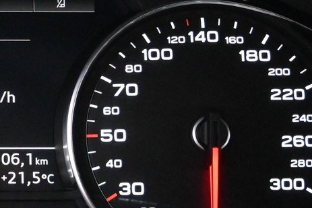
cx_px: -58
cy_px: 87
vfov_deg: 12.7
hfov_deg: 18.1
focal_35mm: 108
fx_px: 933
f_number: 3.8
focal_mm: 20.5
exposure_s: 1/30
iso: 7200
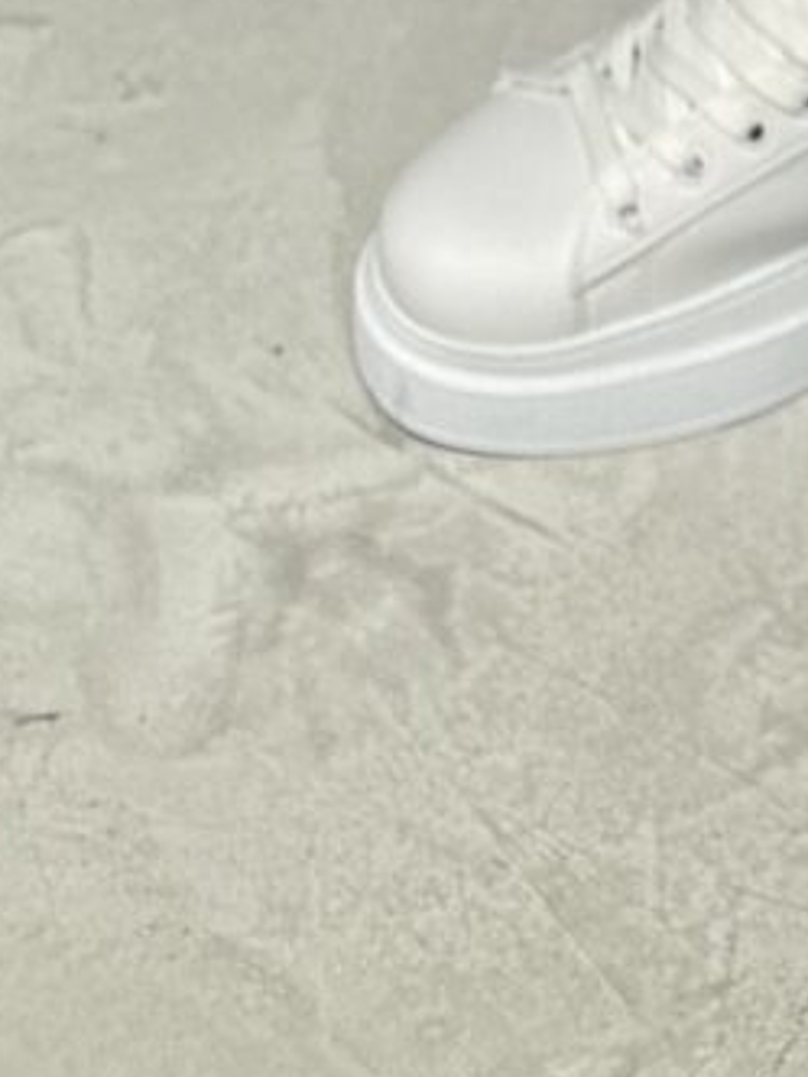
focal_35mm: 185
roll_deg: +0.6
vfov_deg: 8.2
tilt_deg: -19.4
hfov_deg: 7.8
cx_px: 1353
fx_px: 5758
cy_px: -2618
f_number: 1.78
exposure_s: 1/121
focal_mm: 6.76
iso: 64
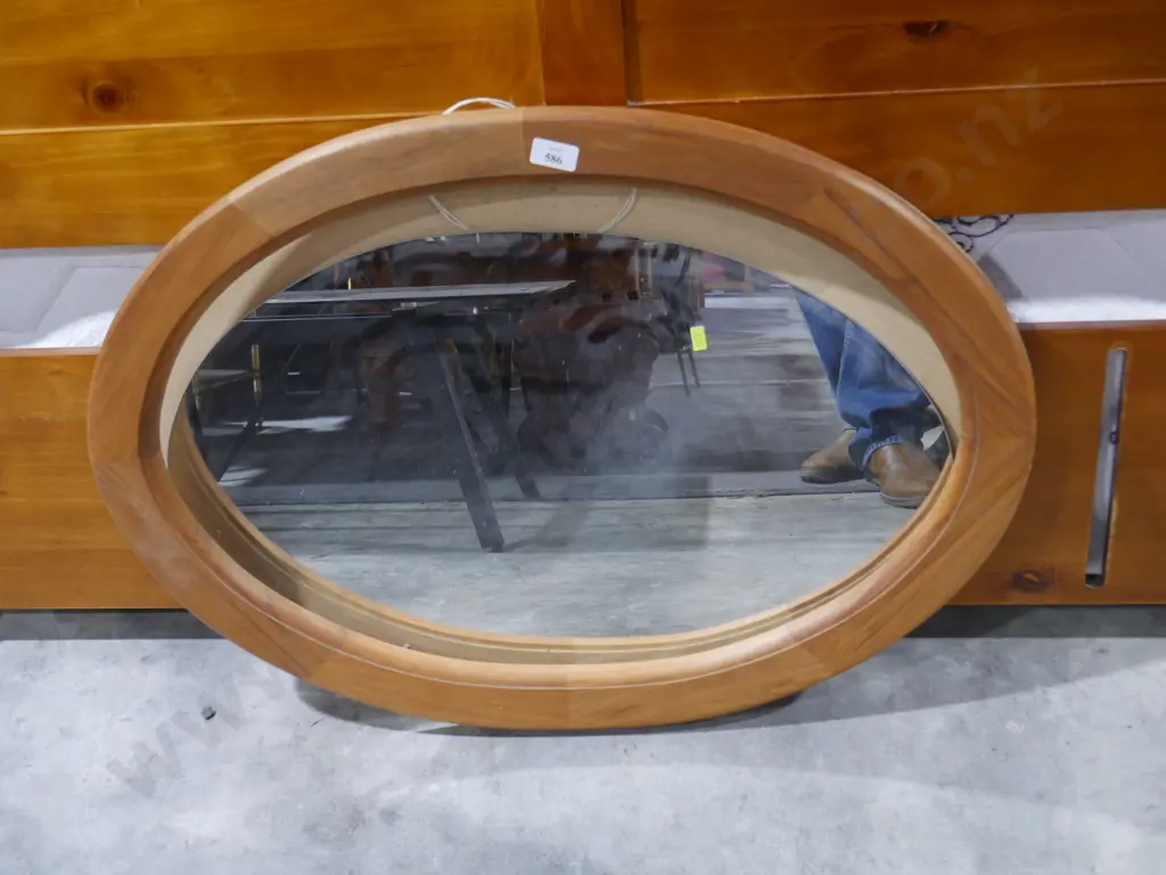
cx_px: 583
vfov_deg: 30.3
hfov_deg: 39.7
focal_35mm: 48
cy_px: 438
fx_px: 1617
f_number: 5.2
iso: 1250
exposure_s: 1/60
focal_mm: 24
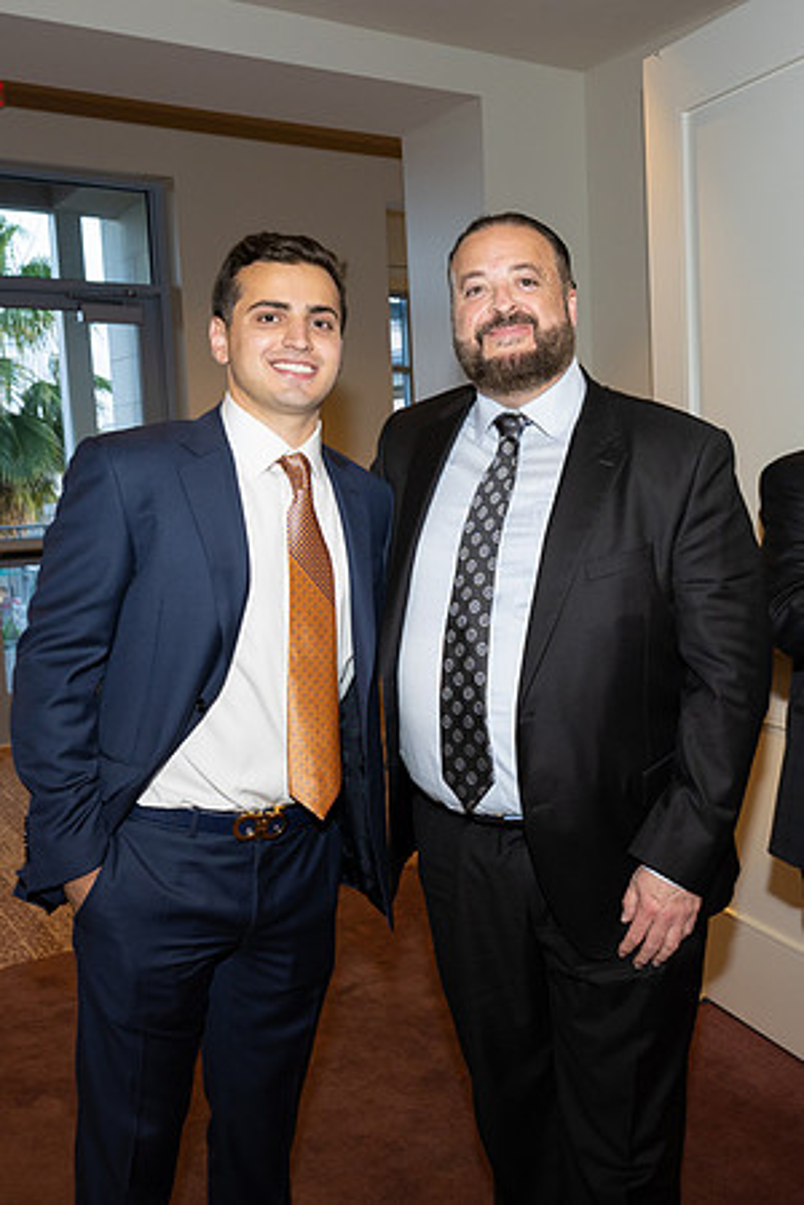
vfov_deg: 53.1
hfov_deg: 36.1
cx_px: 589
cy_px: 602
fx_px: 1206
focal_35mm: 36
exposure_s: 1/100
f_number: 5.6
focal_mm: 24
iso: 800
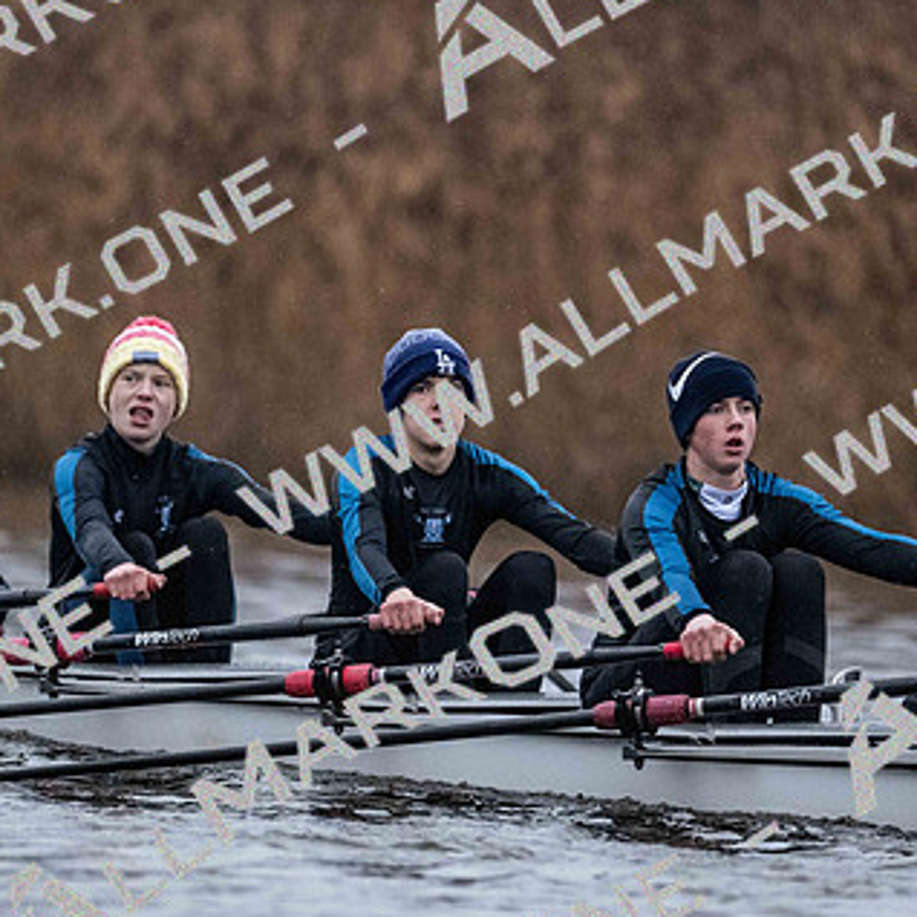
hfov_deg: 2.8
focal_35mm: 621
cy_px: 544
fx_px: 18612
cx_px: 594
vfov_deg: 2.8
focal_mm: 400
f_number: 4.5
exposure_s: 1/1600
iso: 9000
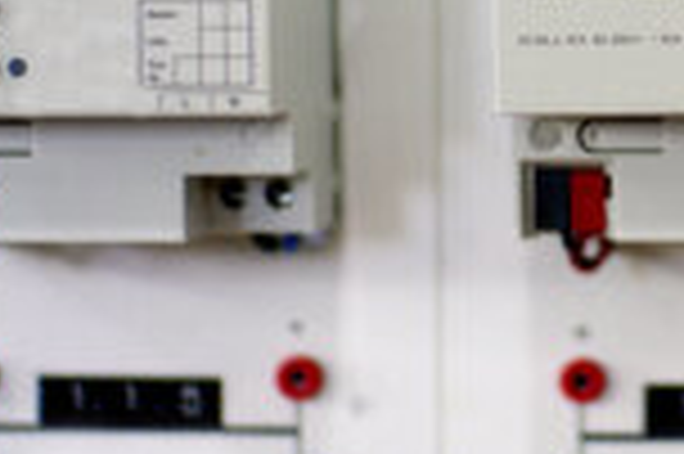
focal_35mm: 169
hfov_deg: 11.9
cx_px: 763
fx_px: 3213
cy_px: 34
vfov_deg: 8.1
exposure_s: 1/30
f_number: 1.9
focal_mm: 43
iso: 200
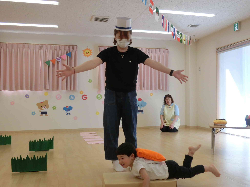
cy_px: 94
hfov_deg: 47.9
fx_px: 282
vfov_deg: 36.8
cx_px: 125
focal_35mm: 39
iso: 320
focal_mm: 6.9
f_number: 4.1
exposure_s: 1/125
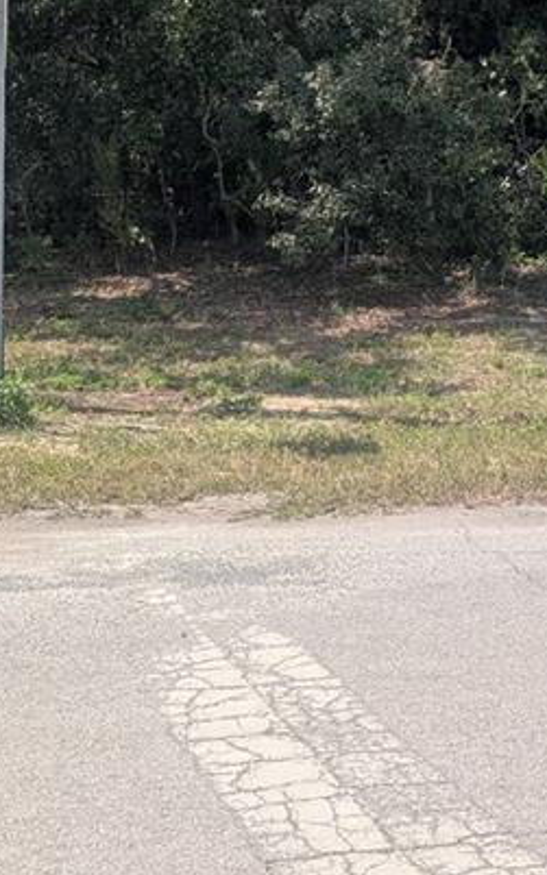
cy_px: 46
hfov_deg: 17.1
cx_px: 378
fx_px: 1814
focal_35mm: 76
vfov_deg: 26.0
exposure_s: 1/806
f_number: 1.68
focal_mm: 6.9
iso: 22
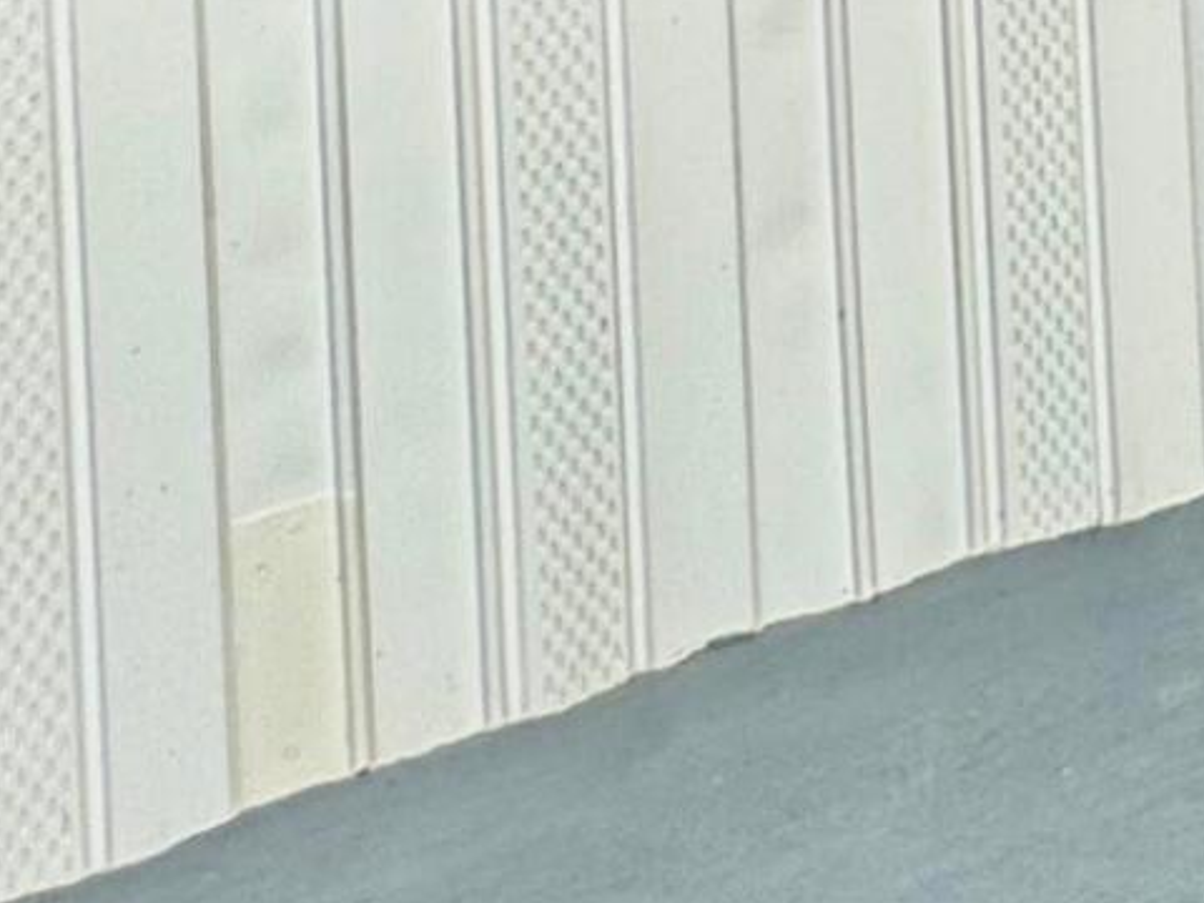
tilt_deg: +3.3
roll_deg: +3.7
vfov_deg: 13.1
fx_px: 2922
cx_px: 1946
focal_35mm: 84
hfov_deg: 19.4
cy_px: -1279
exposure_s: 1/657
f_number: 2.2
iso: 50
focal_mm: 2.22
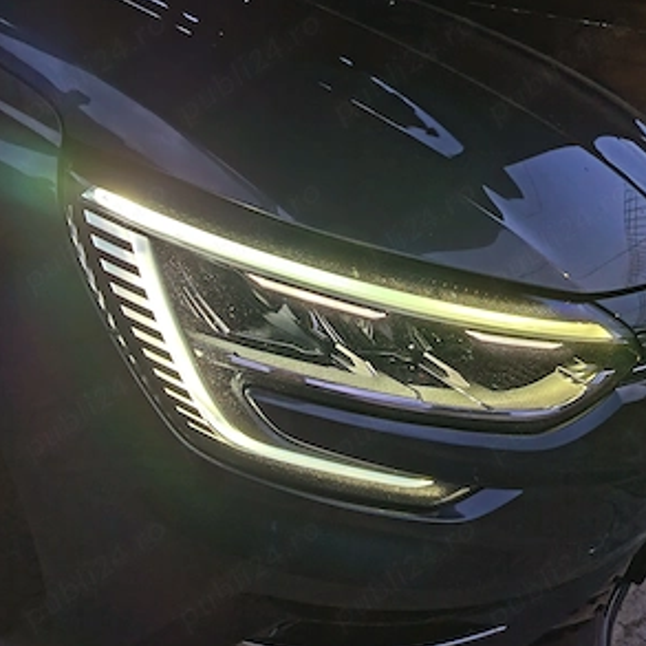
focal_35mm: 29
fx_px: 612
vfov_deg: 55.4
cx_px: 326
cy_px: 273
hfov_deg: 55.6
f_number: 1.75
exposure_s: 1/25
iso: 4707
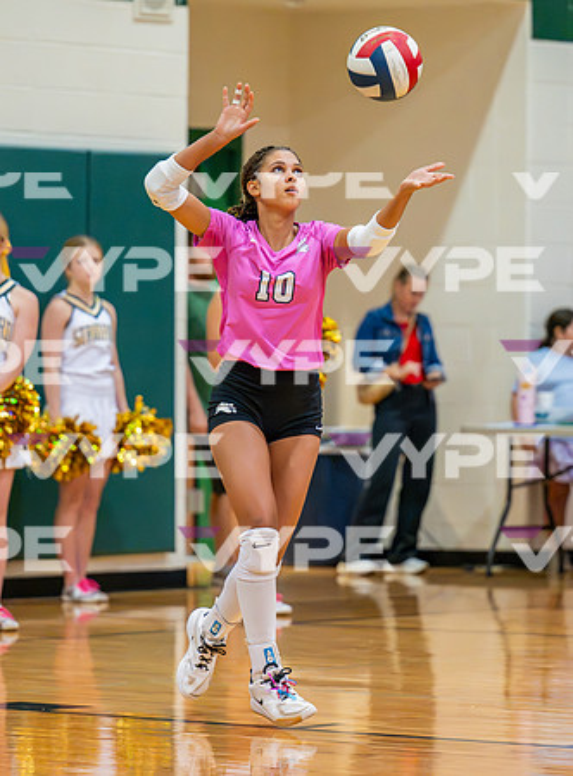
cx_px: 296
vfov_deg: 9.6
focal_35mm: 207
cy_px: 407
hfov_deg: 7.1
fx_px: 4627
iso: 9000
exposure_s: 1/800
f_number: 2.8
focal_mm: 135
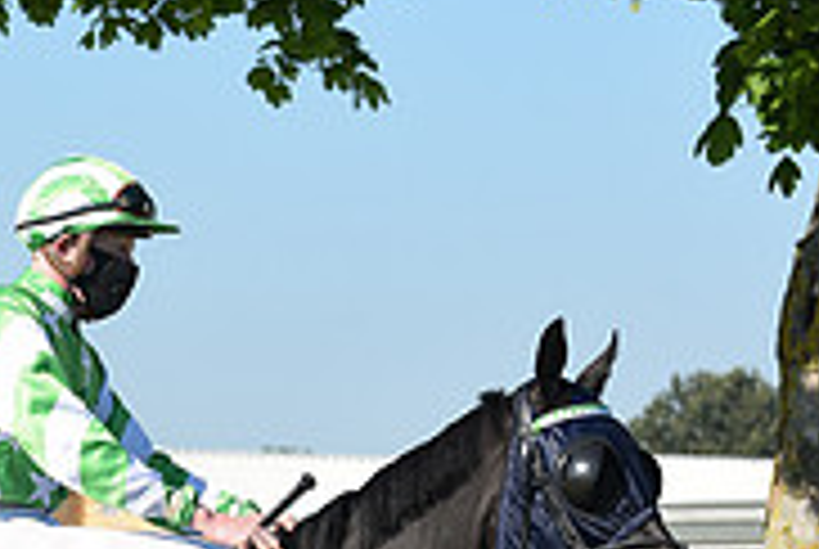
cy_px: 857
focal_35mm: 293
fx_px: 6677
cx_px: 4
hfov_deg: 7.0
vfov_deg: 4.7
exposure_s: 1/1600
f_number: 6.3
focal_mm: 92
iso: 500
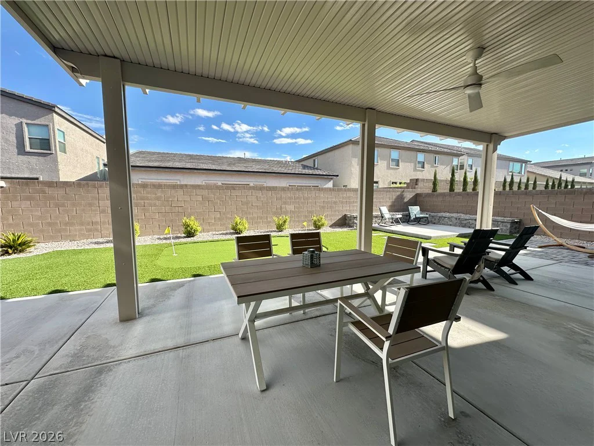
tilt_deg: -5.5
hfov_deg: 102.1
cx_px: 297
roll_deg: -0.3
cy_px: 223
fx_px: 240
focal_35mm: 14
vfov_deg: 85.7
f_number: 2.2
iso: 40
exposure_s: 1/818
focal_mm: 2.22
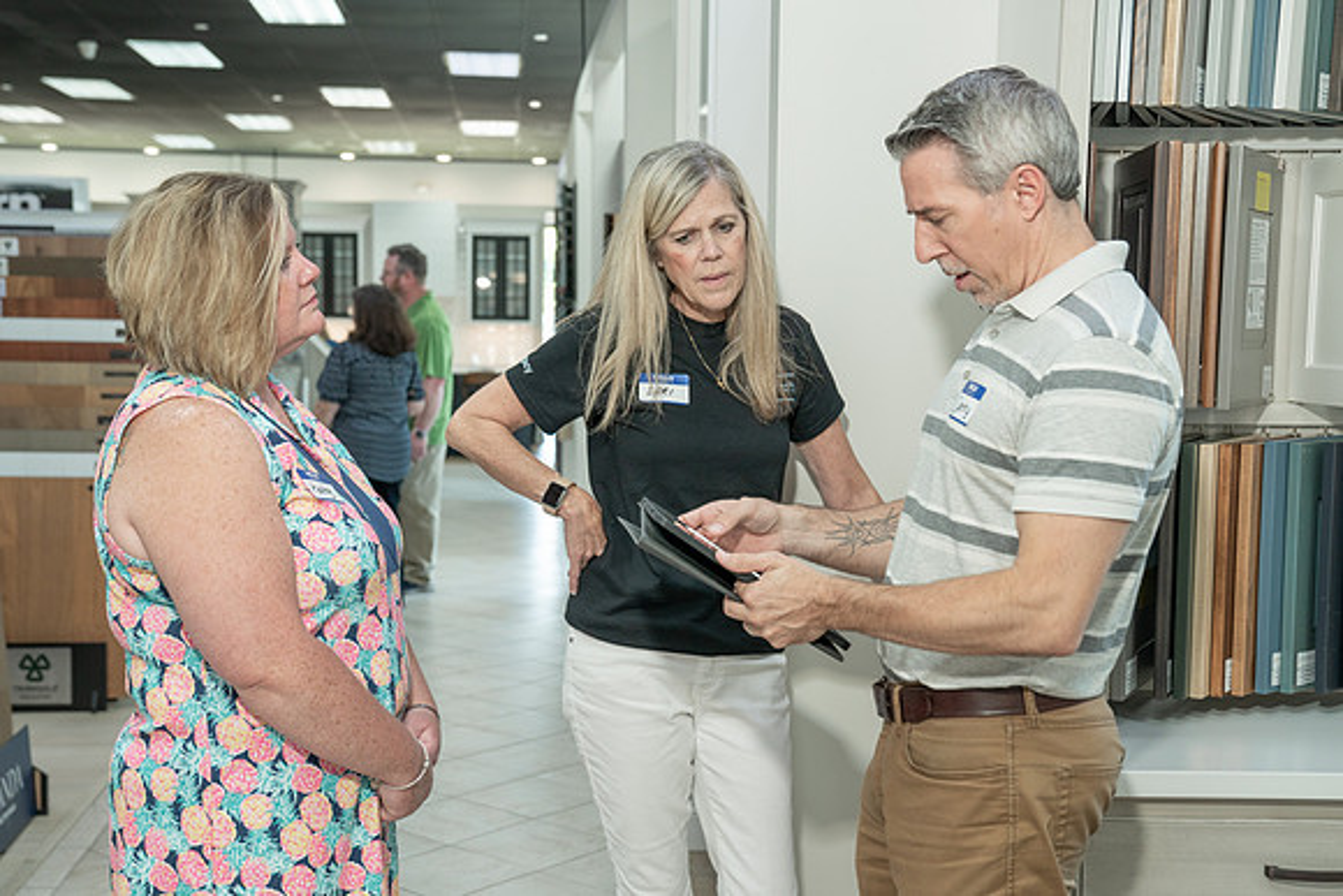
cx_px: 625
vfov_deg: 28.3
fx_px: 1774
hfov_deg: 41.4
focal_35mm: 48
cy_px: 479
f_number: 4
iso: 800
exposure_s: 1/100
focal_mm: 43
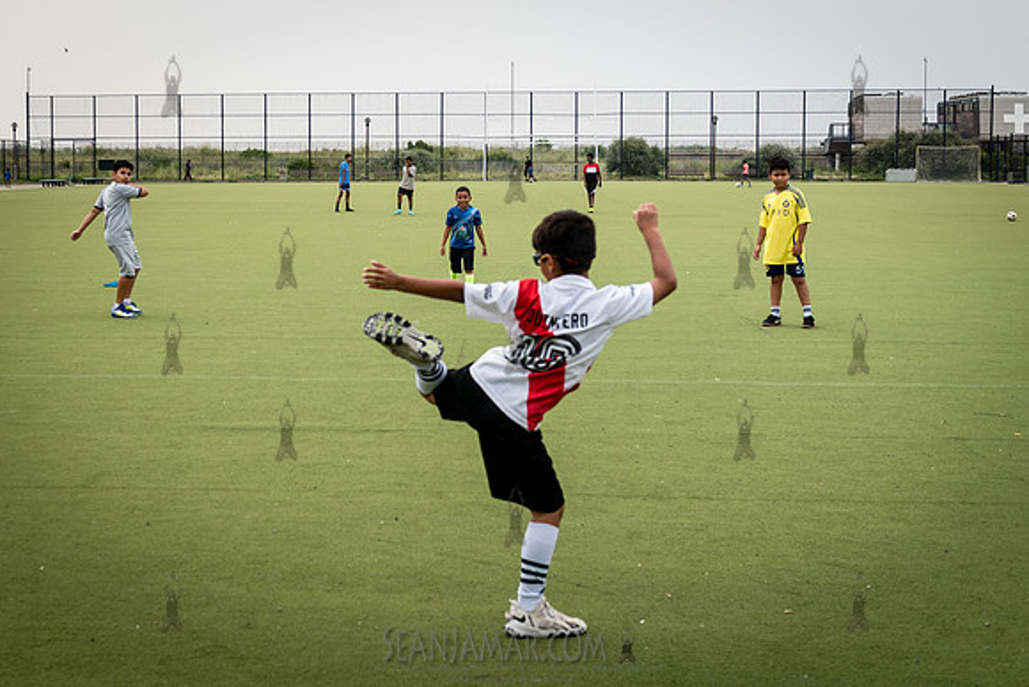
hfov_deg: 34.5
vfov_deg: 23.6
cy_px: 263
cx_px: 337
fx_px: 1638
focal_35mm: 57
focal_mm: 36
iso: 250
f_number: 4
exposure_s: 1/2500
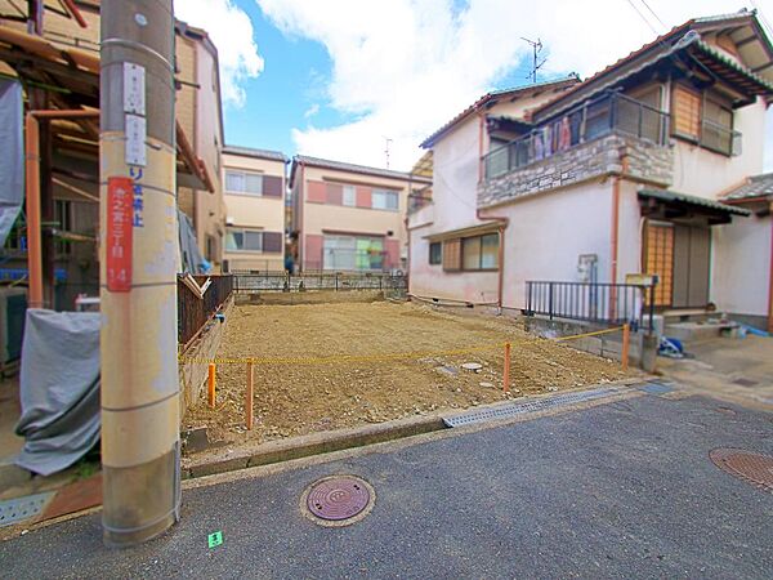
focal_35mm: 14
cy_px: 290
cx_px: 386
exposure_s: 1/200
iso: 200
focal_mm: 7
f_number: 5.6
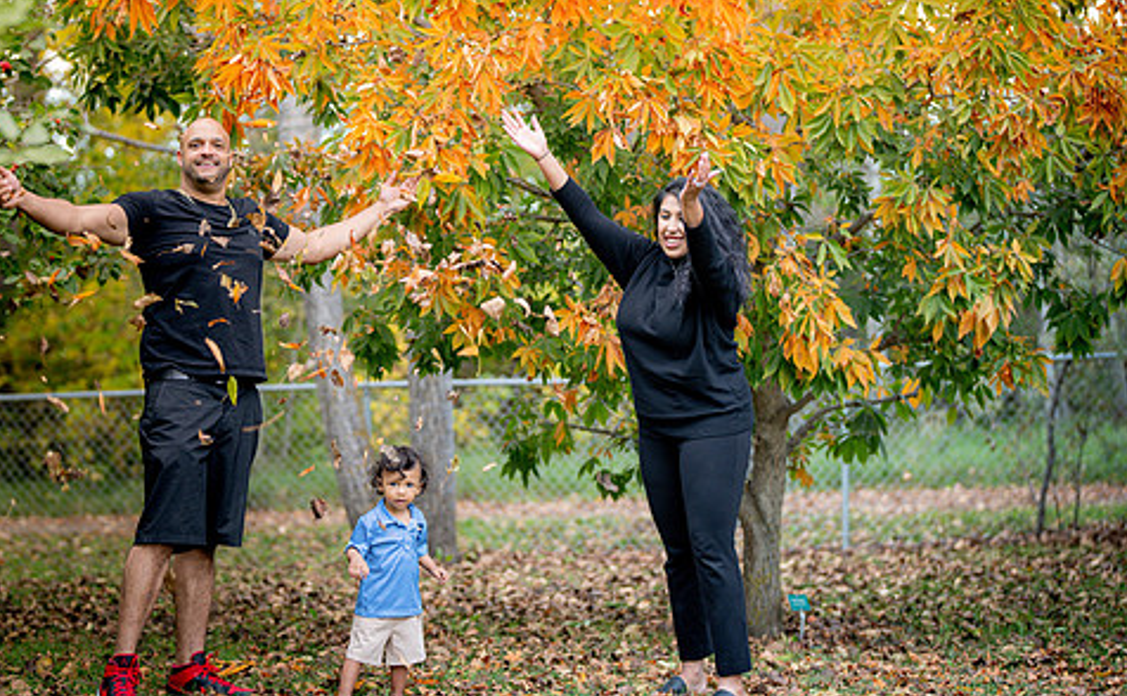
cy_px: 303
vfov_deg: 16.6
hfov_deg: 26.5
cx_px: 457
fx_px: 2388
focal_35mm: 78
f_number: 1.4
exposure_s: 1/400
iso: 320
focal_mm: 50
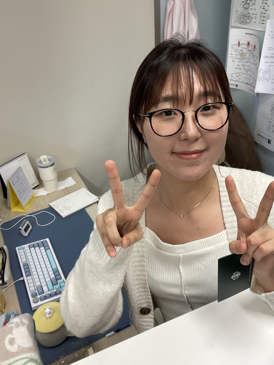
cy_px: 182
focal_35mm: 30
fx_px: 317
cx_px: 137
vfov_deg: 60.0
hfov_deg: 46.8
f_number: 2.2
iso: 200
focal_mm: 2.71
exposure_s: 1/60
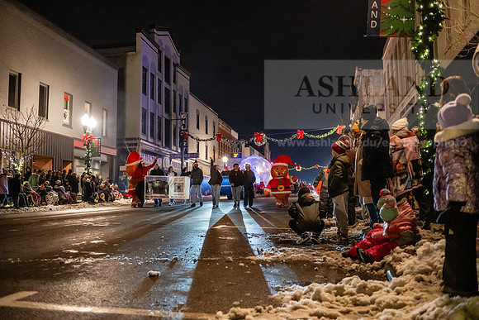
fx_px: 479
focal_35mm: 36
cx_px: 240
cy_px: 160
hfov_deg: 53.1
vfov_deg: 36.9
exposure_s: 1/200
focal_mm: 36
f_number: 3.5
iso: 5000
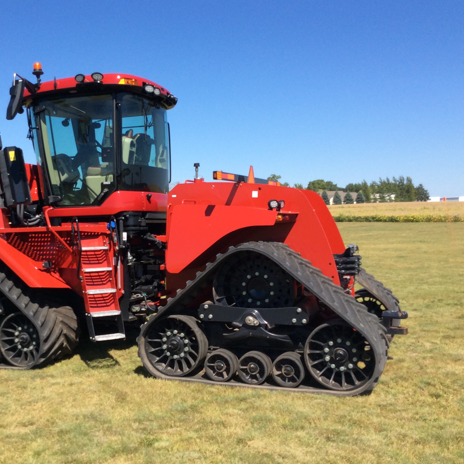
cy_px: 244
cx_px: 168
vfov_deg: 40.9
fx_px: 622
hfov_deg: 40.6
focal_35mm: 41
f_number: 2.4
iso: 32
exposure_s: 1/1217
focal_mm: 3.3
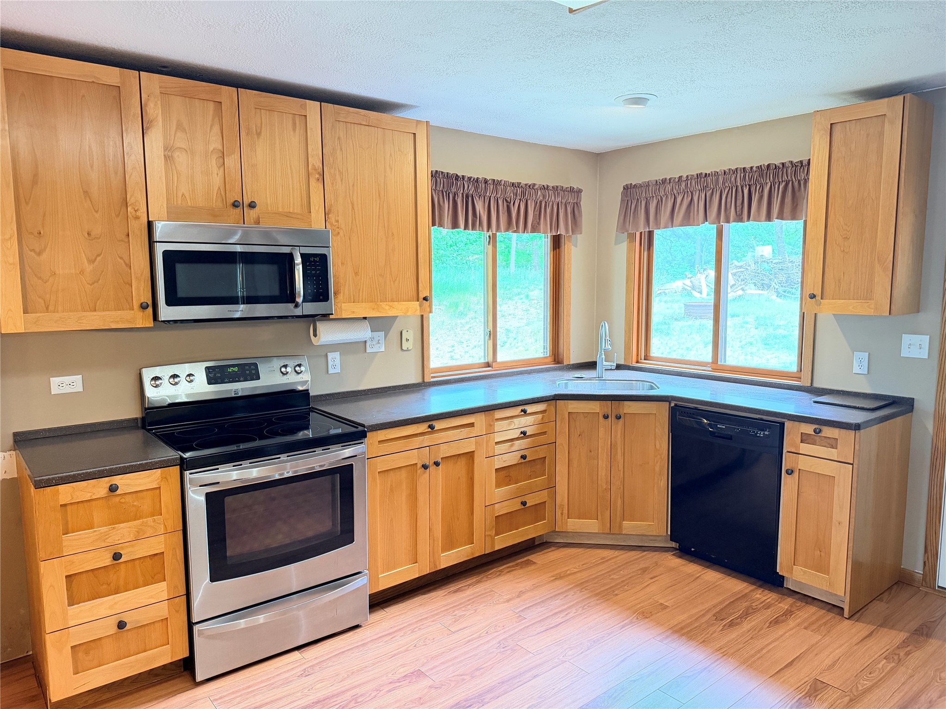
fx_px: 656
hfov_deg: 71.6
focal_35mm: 24
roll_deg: +0.6
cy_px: 354
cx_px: 473
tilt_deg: -6.0
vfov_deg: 56.8
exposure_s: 1/60
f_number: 1.78
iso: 800
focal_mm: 6.76
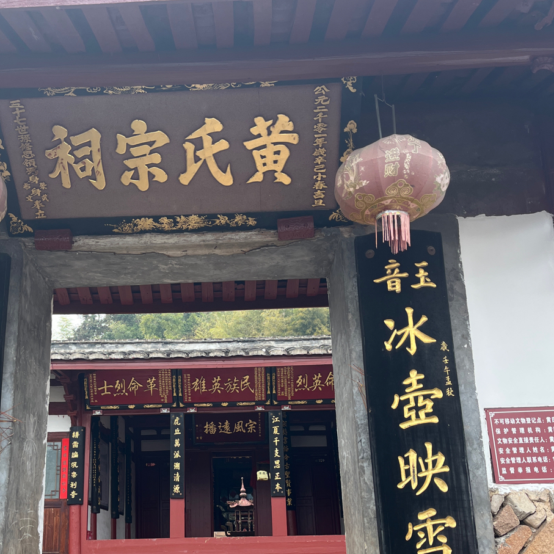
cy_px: 392
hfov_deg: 43.6
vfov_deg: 42.9
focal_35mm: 38
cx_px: 220
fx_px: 688
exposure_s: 1/487
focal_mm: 5.1
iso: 50
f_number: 1.6
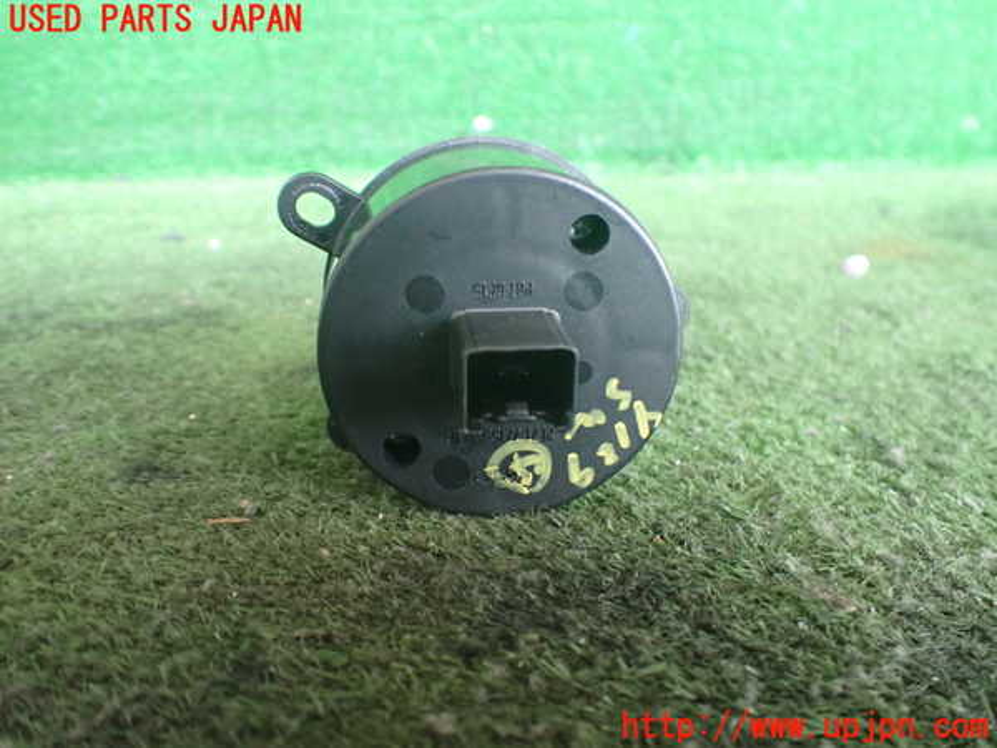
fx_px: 864
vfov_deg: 46.8
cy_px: 374
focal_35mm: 30
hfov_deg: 60.0
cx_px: 498
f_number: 2.3
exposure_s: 1/100
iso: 800
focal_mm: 5.4
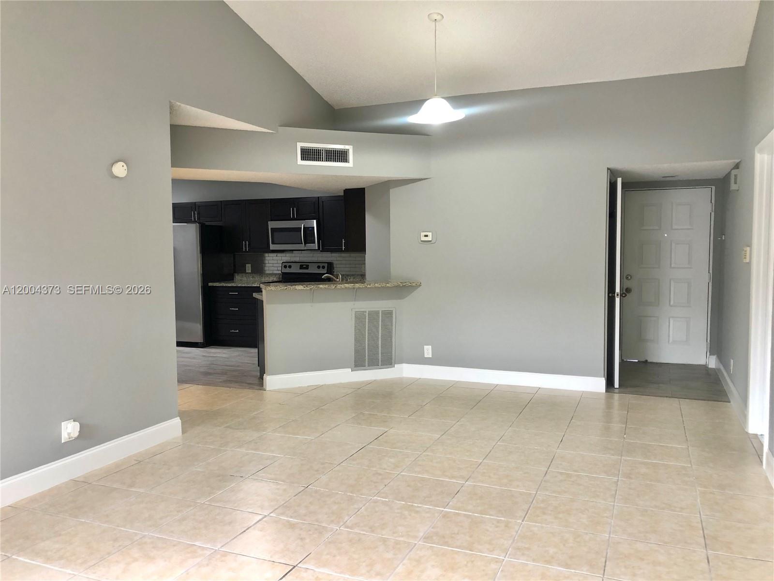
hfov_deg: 63.4
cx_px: 387
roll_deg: +0.7
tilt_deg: -5.8
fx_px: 626
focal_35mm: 28
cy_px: 290
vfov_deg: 49.7
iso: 32
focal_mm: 3.99
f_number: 1.8
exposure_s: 1/20
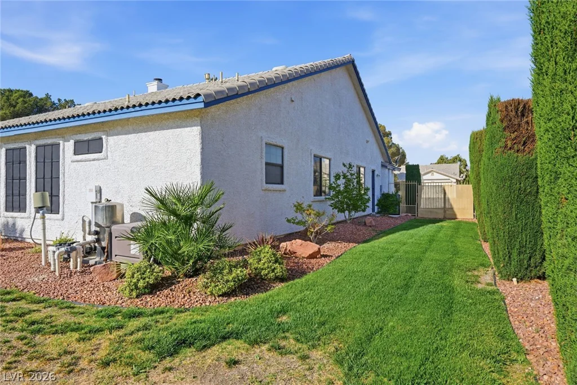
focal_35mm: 21
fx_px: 337
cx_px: 288
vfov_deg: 59.5
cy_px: 192
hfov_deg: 81.2
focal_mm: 21
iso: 64
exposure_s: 1/640
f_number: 9
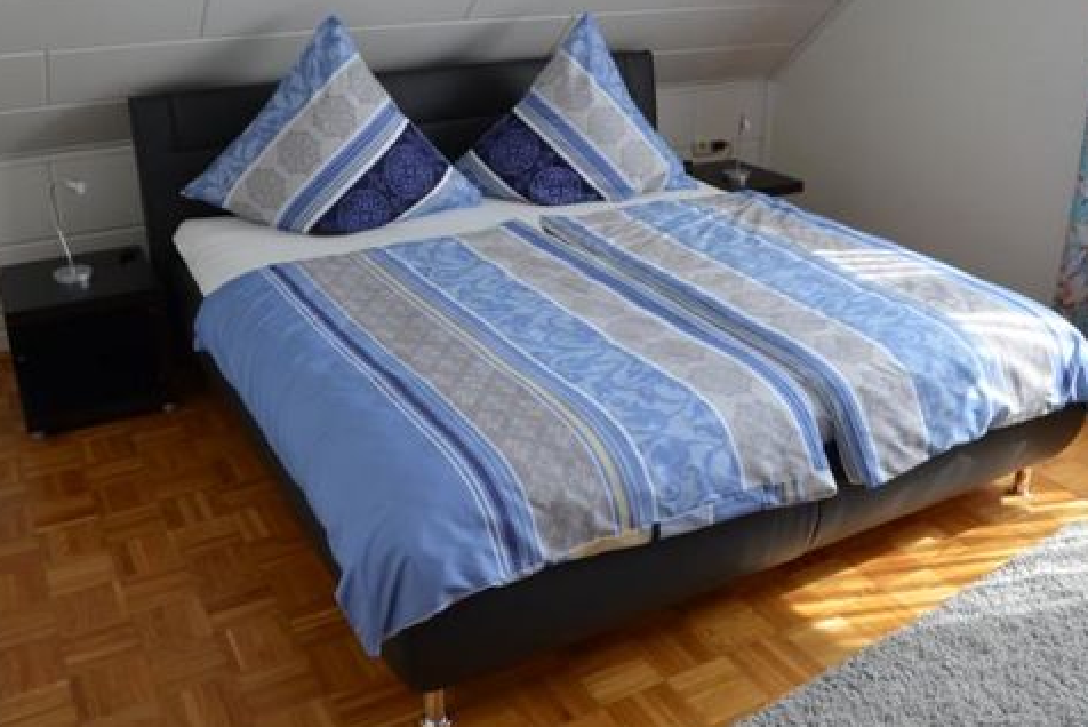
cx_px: 560
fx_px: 1028
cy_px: 299
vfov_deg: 38.8
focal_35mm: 34
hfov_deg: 55.8
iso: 400
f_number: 5
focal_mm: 18
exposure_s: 1/100
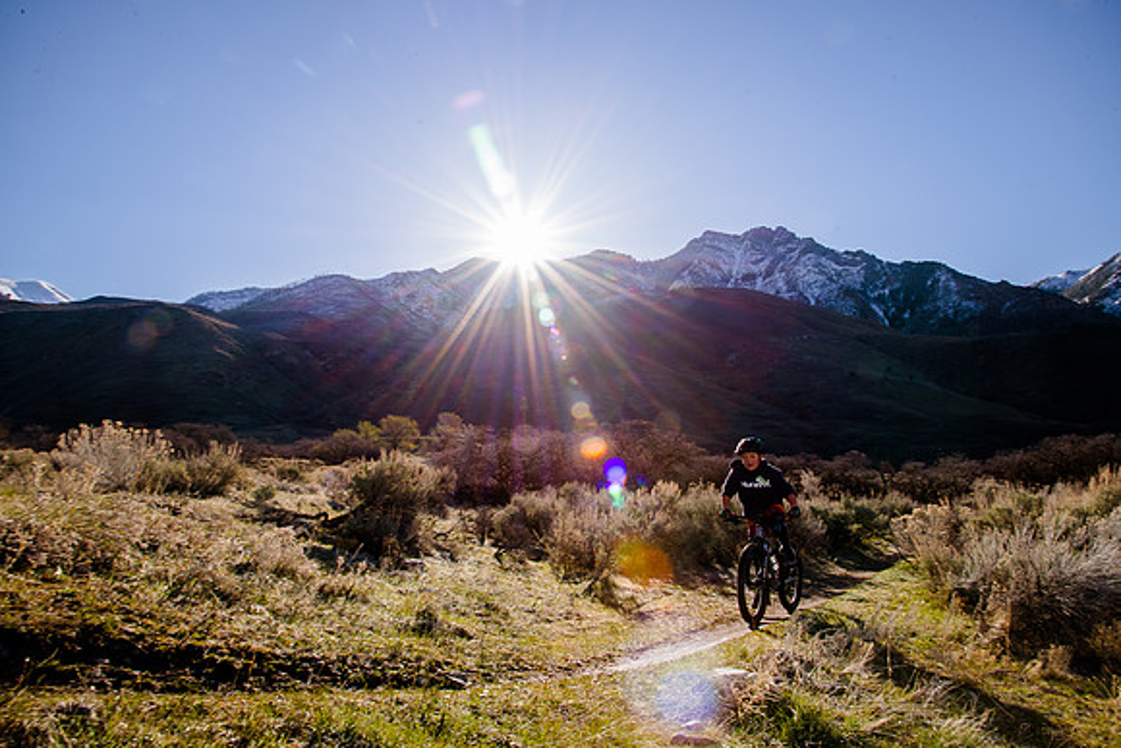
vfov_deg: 53.2
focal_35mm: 24
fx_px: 747
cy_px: 374
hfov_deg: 73.7
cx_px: 560
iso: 250
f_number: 18
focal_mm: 24
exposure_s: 1/125
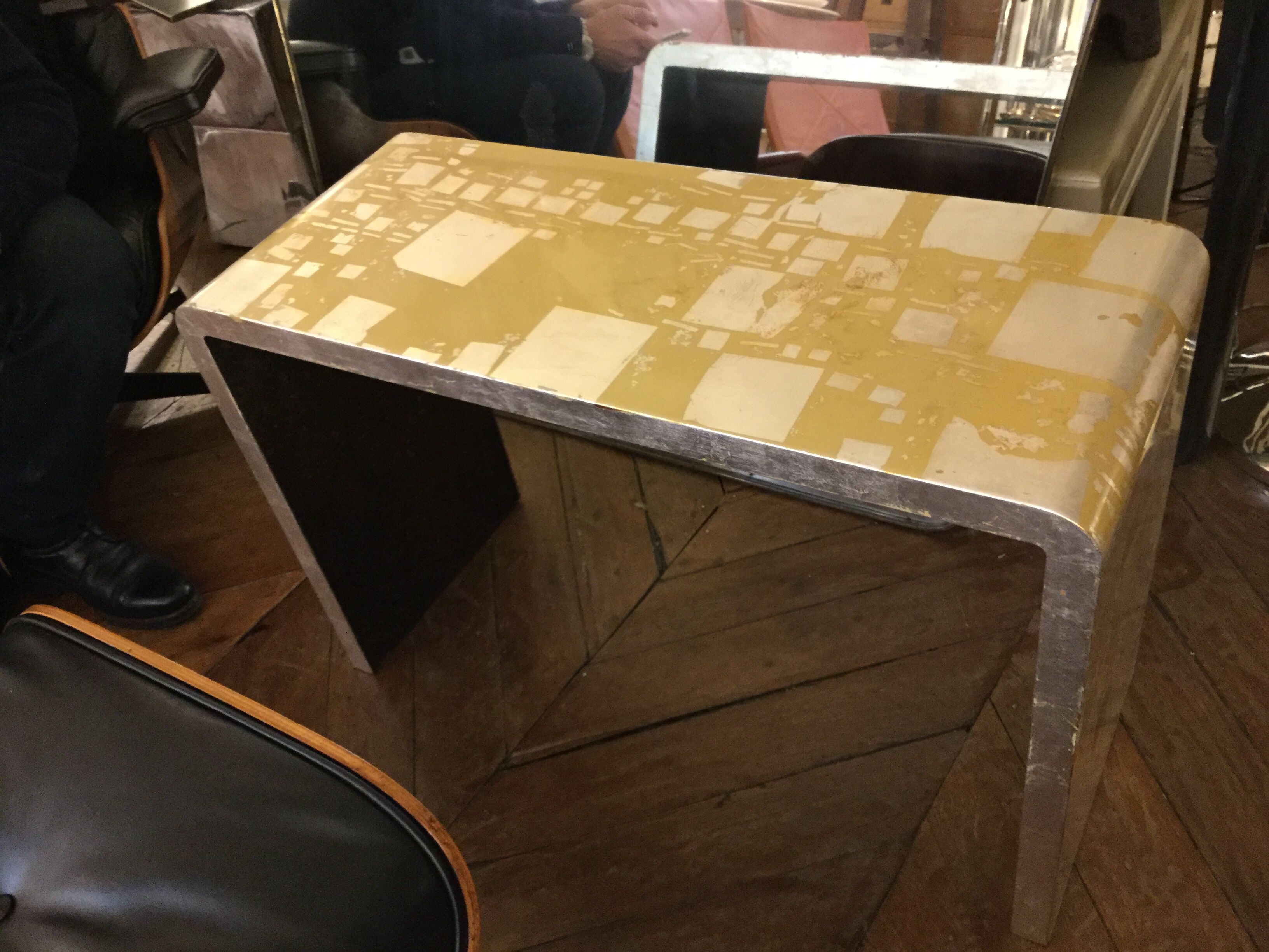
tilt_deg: -42.0
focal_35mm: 31
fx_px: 1136
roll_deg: +11.5
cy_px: 476
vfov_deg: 45.4
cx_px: 634
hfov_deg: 58.4
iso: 250
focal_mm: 3.3
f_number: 2.4
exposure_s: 1/33
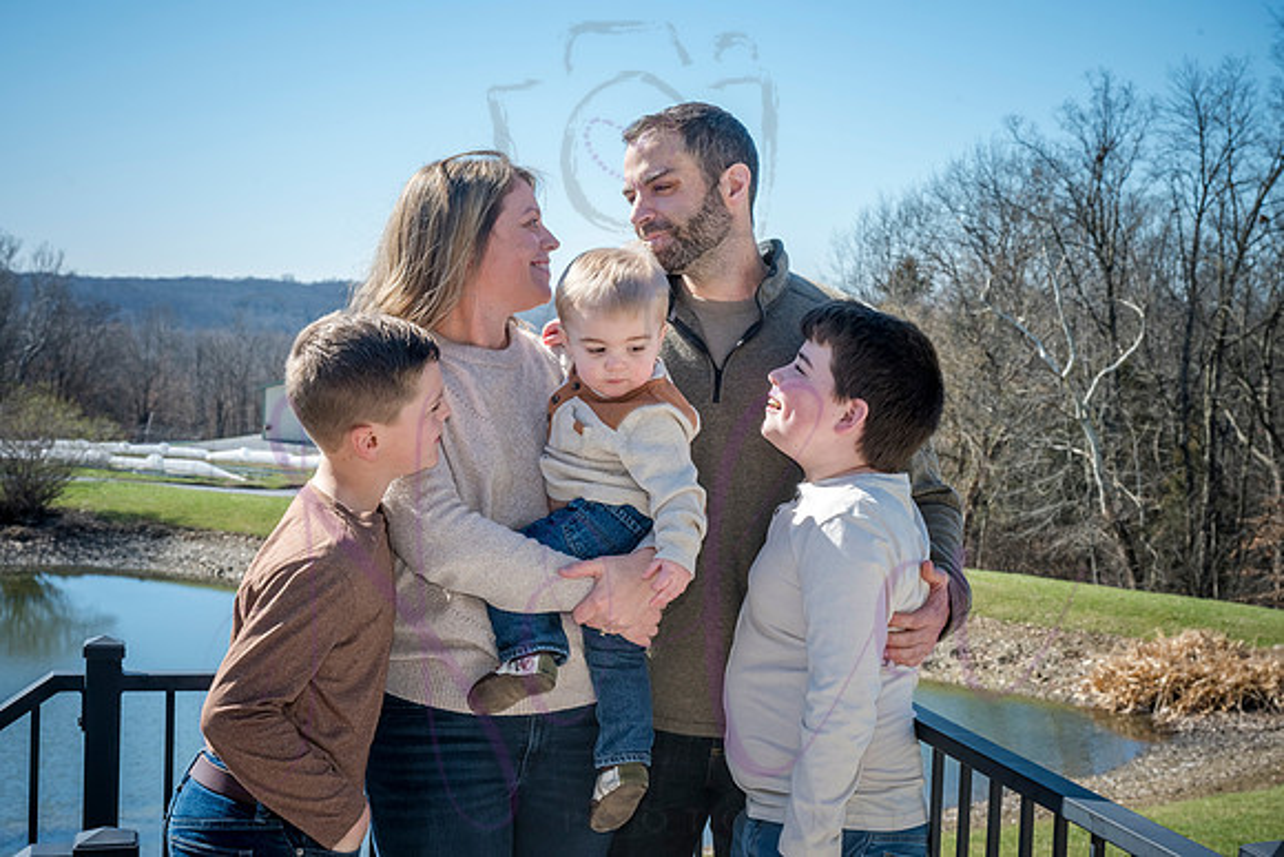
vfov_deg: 23.0
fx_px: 2105
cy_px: 428
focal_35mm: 59
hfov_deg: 33.9
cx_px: 642
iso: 400
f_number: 13
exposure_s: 1/320
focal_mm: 59
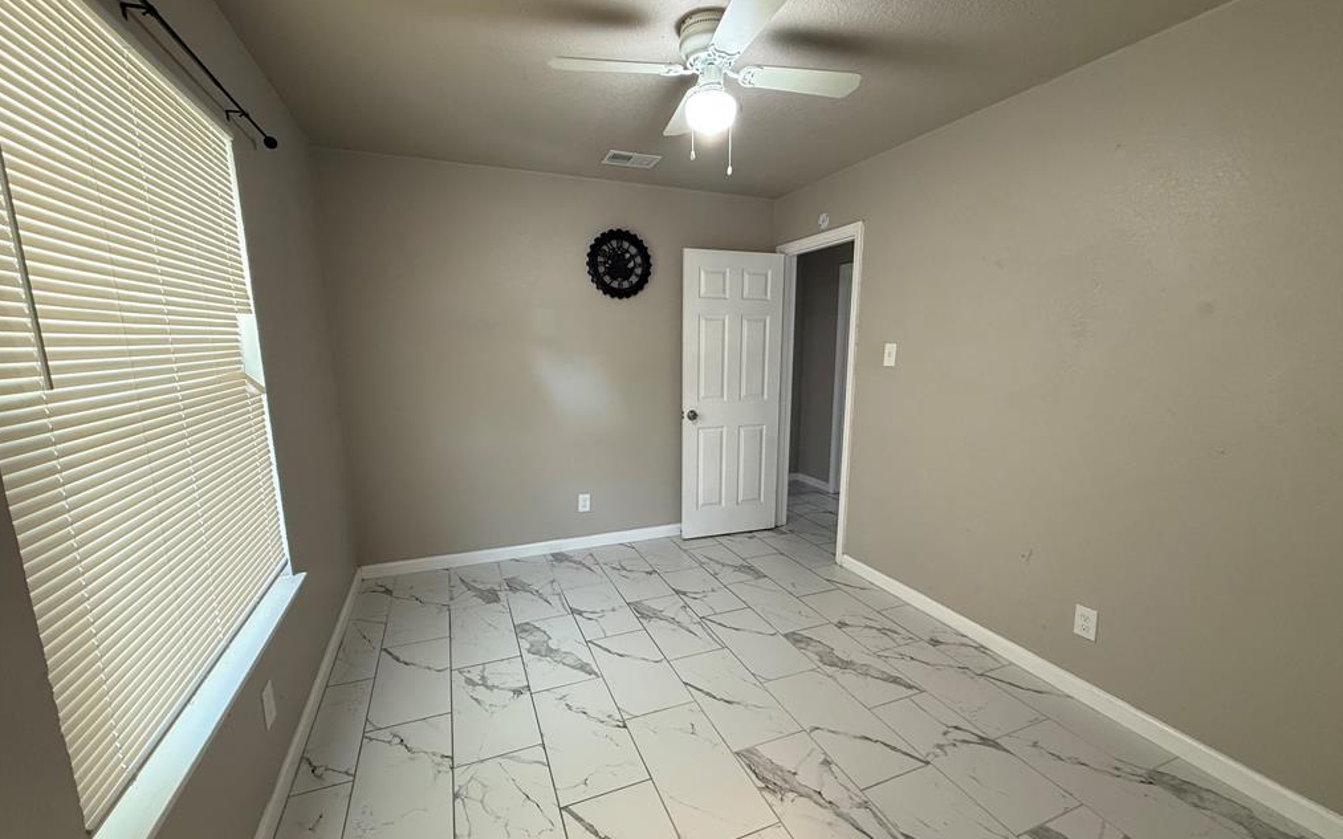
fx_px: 549
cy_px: 447
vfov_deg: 74.7
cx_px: 670
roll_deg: +0.9
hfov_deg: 101.5
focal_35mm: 15
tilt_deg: -11.1
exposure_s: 1/60
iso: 320
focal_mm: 2.22
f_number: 2.2
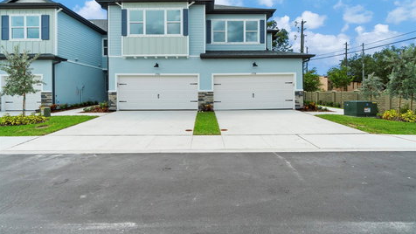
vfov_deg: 58.0
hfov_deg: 89.6
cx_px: 207
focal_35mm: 19
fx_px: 210
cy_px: 95
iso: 400
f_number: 14
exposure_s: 1/320
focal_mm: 12
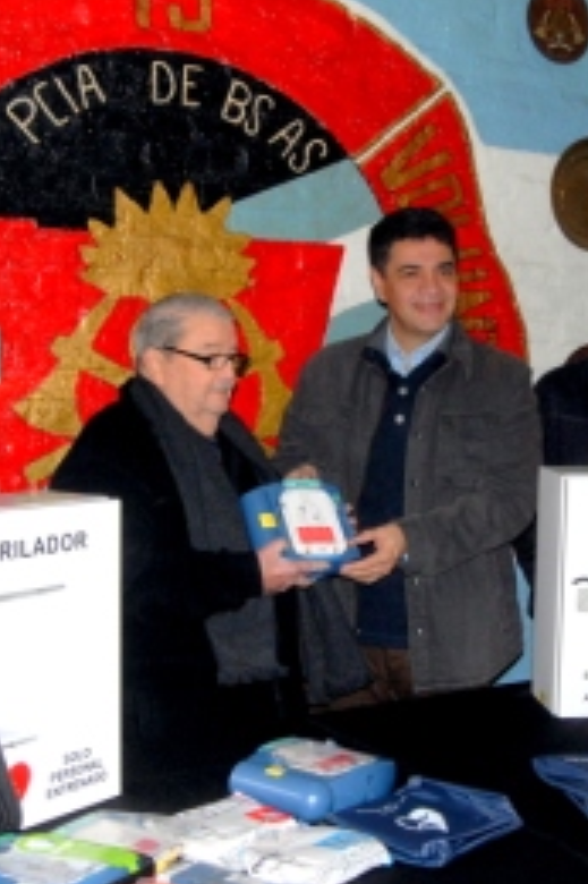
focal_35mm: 57
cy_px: 445
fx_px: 1398
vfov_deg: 35.1
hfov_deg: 23.7
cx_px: 374
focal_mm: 22
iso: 400
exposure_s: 1/200
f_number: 11
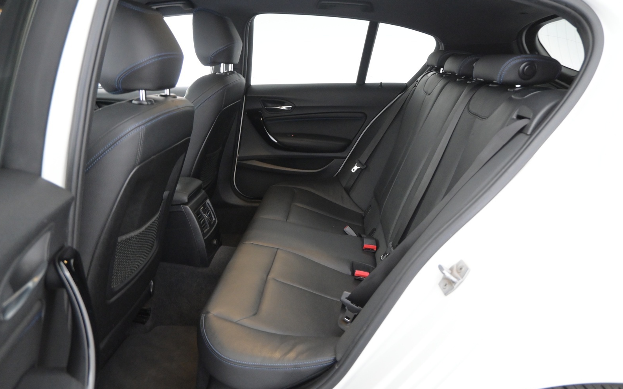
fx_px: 425
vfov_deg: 49.3
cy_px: 197
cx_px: 314
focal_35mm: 25
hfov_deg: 72.5
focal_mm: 16
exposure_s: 1/25
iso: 3200
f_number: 3.5
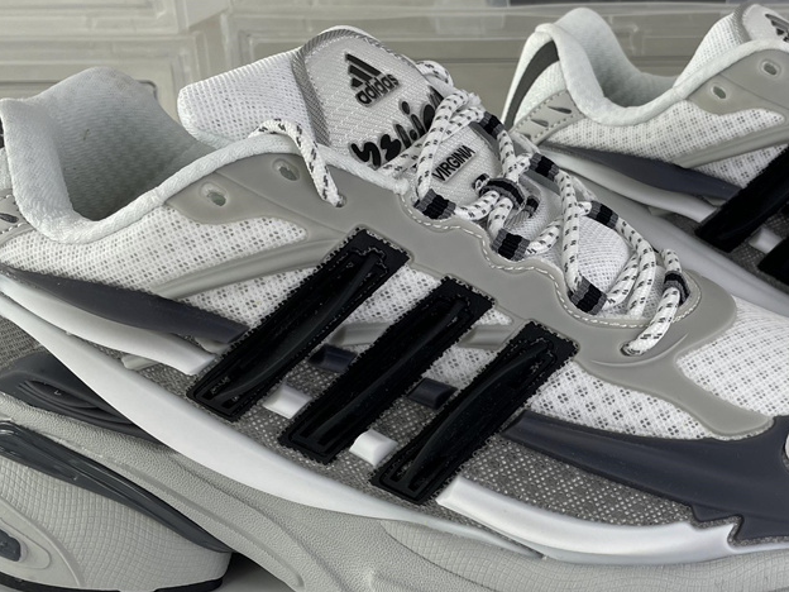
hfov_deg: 37.4
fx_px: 1140
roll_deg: +0.8
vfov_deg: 29.1
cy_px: 301
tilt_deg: -21.5
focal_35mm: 50
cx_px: 582
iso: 32
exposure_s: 1/197
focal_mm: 4.2
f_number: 1.6
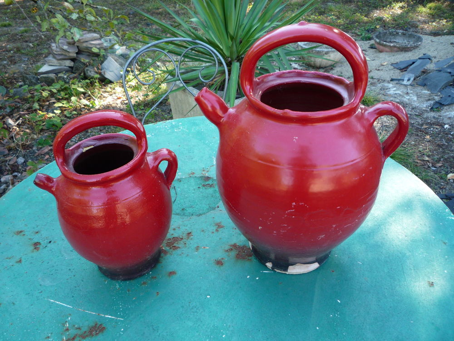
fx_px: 393
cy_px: 170
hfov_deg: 60.0
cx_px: 227
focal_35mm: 30
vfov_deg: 46.8
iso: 100
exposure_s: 1/50
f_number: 3.3
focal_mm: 5.2
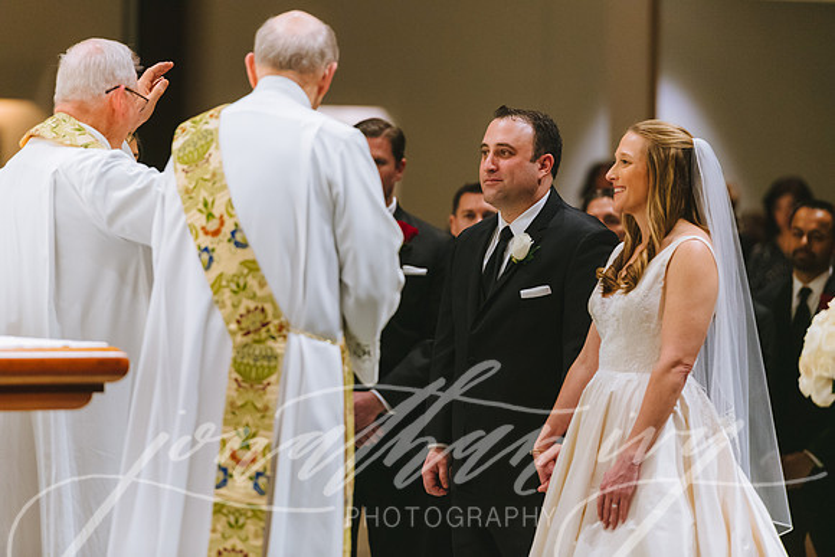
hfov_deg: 10.3
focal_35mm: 200
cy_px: 278
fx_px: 4640
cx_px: 418
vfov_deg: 6.9
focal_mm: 200
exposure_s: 1/200
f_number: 3.5
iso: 3200
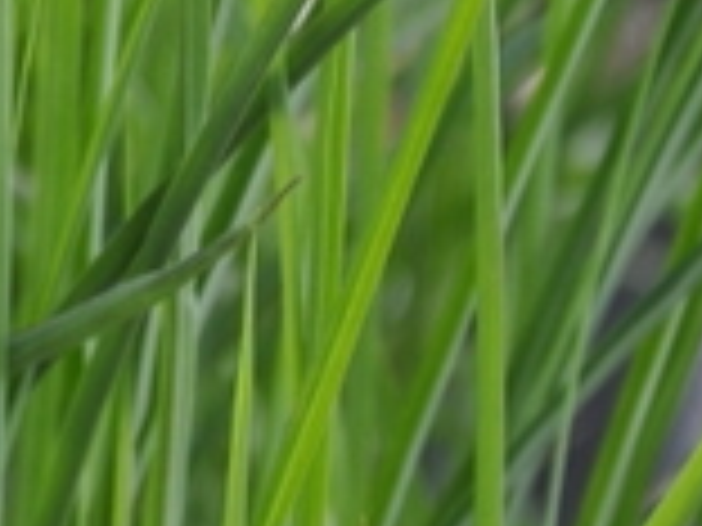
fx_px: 15746
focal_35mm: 776
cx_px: -436
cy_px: -292
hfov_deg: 2.5
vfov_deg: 1.9
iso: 400
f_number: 5.6
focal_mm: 105
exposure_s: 1/320
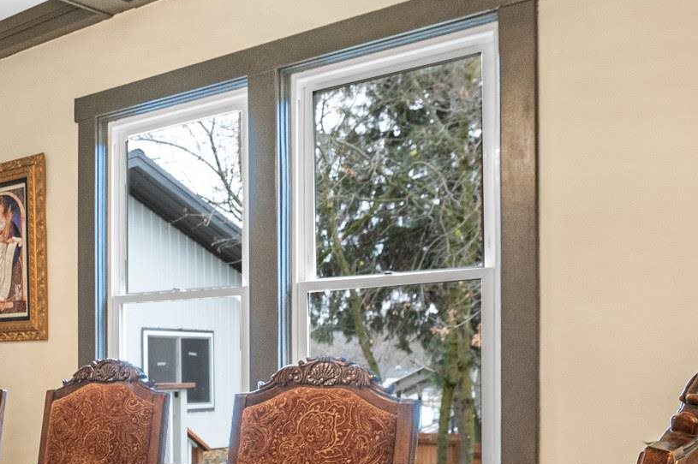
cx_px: -68
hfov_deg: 36.3
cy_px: 364
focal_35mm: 46
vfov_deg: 28.6
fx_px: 891
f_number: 5
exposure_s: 1/15
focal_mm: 15
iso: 1600
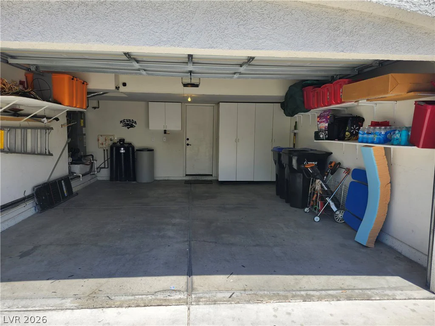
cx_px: 218
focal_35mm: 23
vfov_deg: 58.9
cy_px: 163
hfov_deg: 73.9
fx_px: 289
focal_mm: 5.54
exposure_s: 1/960
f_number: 1.8
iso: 25
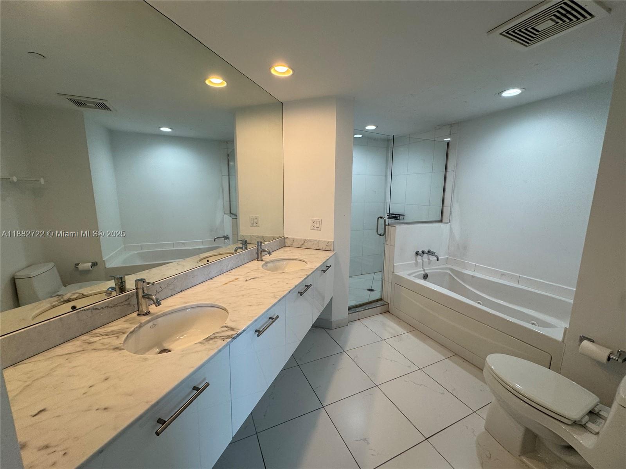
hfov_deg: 102.1
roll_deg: -0.4
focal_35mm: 14
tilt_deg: -9.8
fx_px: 253
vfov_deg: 85.7
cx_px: 313
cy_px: 234
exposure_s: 1/120
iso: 125
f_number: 2.2
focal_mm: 2.22
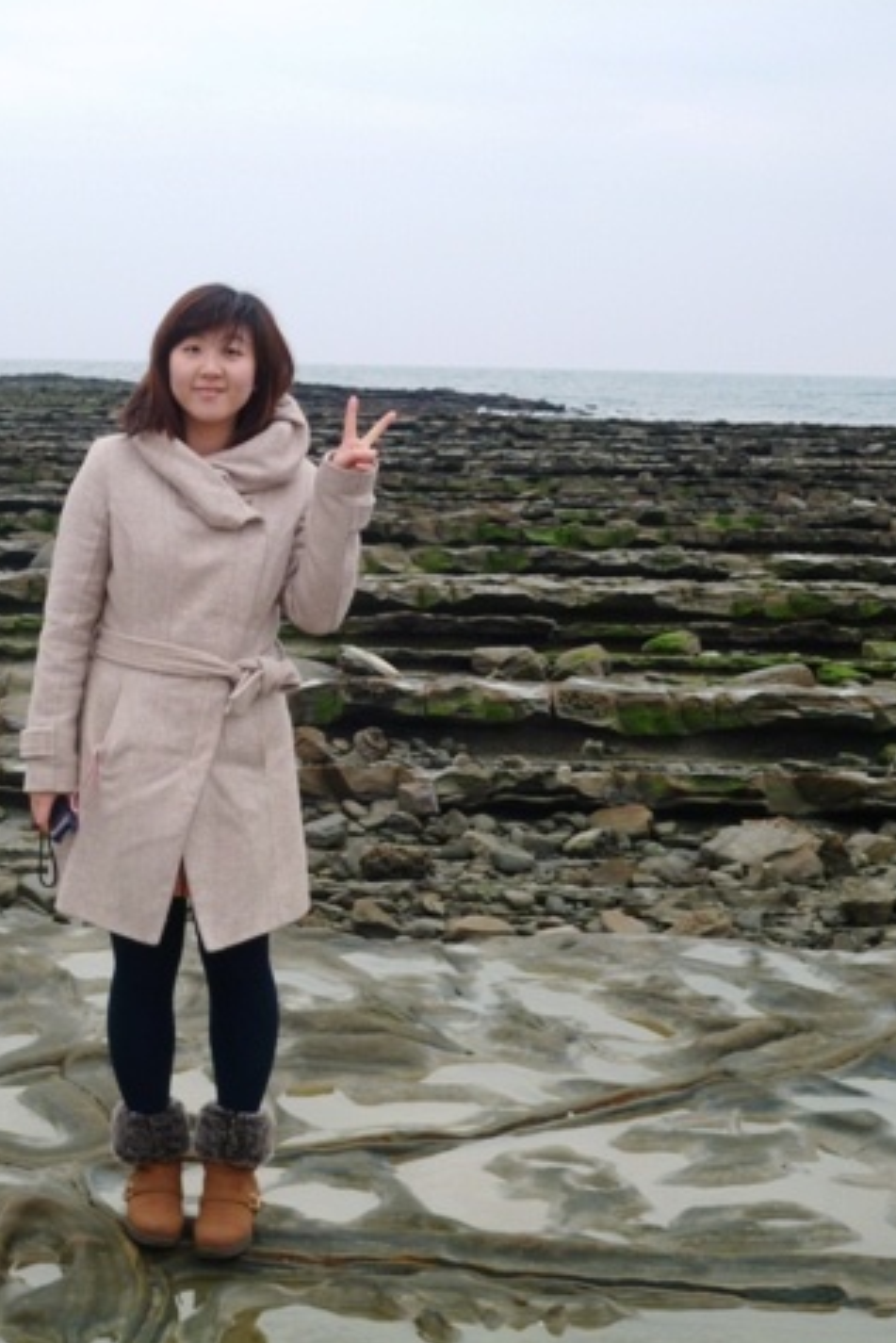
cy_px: 676
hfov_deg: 19.4
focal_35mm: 70
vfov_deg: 28.8
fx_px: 2611
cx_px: 254
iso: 80
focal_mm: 8.9
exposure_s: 1/50
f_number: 4
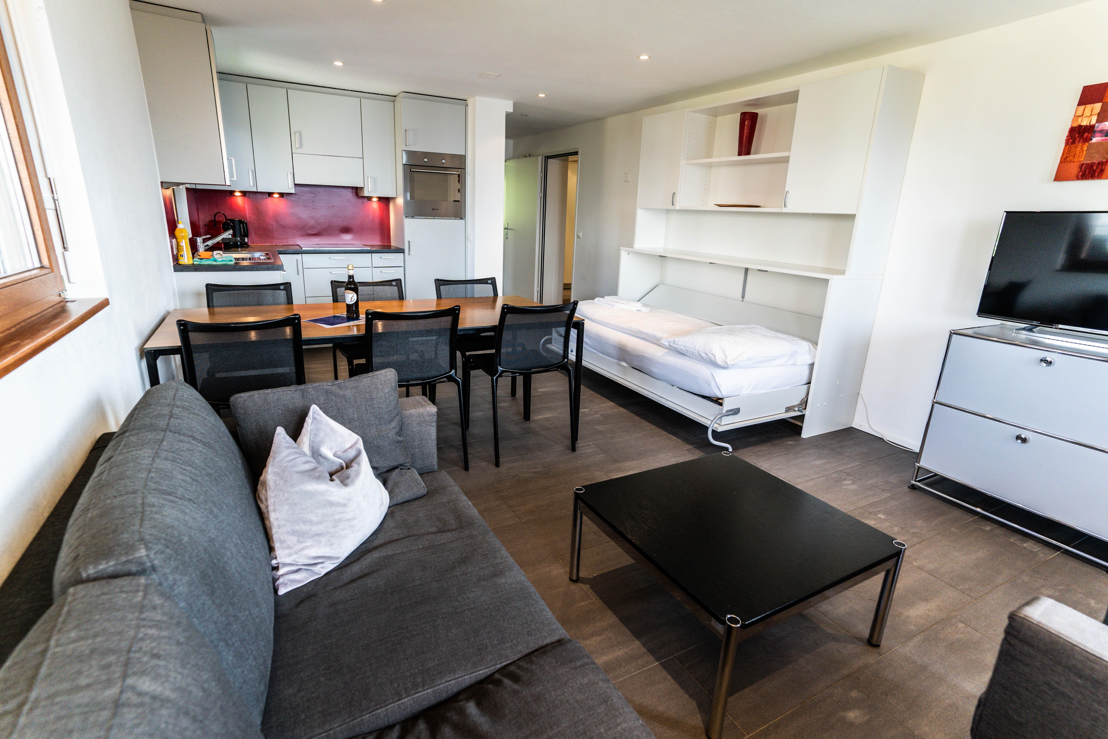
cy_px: 370
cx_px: 554
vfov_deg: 70.4
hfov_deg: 93.3
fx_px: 523
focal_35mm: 17
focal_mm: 17
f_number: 4
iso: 800
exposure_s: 1/160
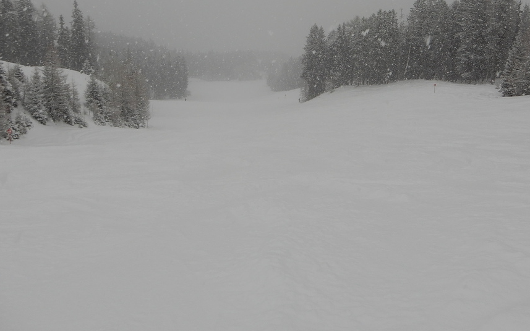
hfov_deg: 51.5
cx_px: 288
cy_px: 43
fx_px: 549
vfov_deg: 32.2
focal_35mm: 38
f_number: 3.4
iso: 80
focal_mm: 4.3
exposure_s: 1/320
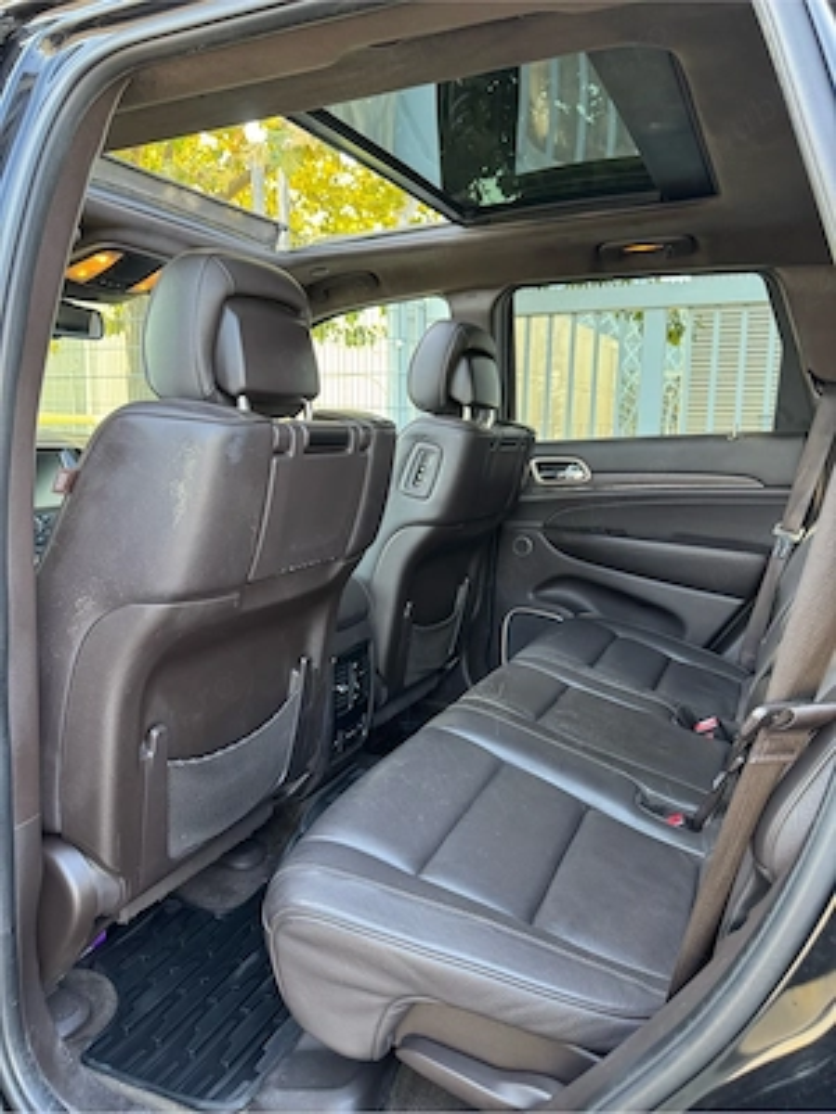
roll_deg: -0.2
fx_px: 773
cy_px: 557
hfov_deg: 56.8
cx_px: 418
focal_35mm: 24
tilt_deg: -9.8
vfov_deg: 71.6
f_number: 1.78
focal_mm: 6.76
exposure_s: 1/114
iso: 200
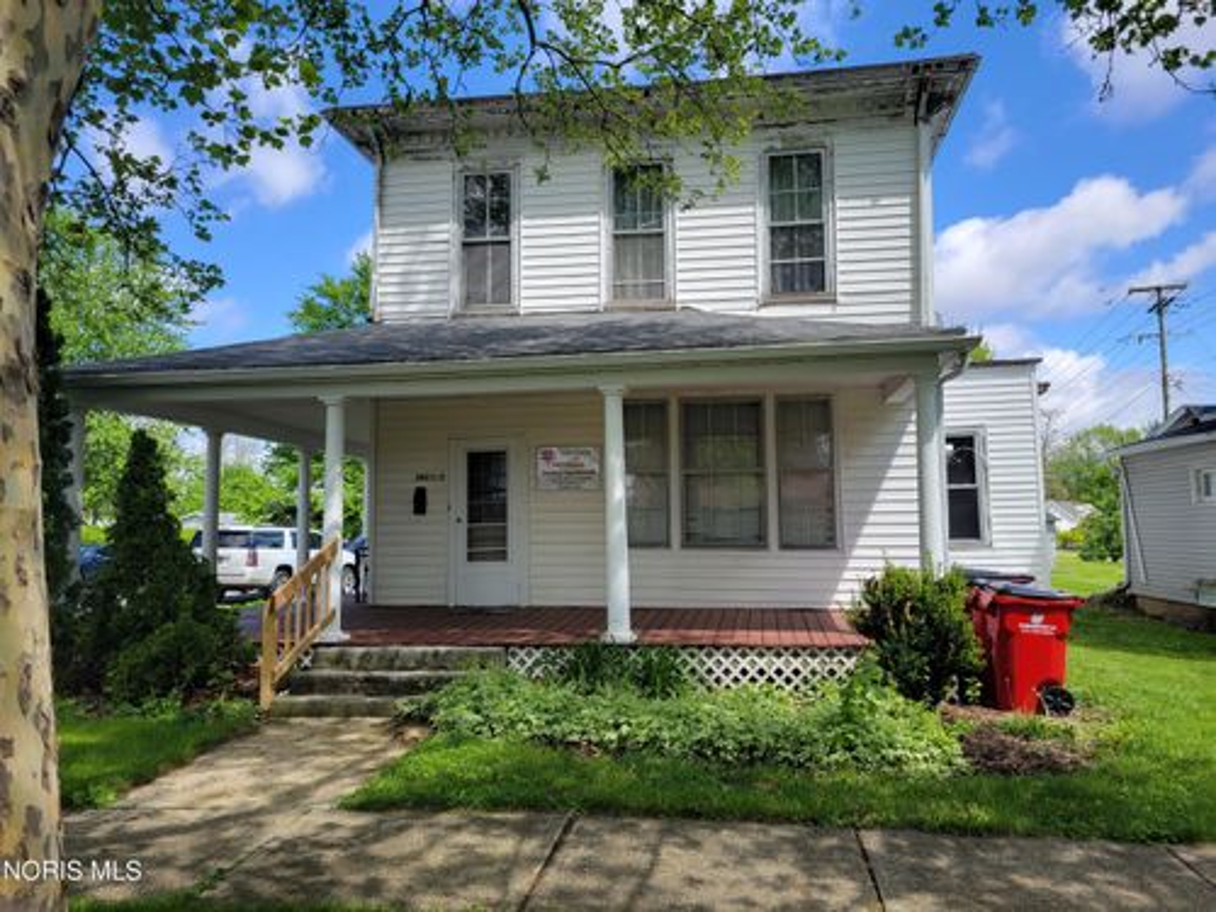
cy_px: 456
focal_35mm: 26
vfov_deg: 53.1
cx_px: 608
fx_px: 913
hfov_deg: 67.3
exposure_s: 1/1542
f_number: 1.8
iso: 40
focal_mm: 5.4
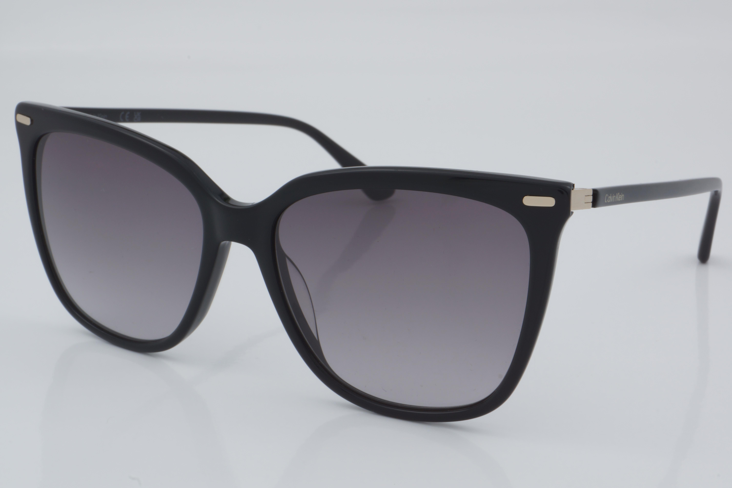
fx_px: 1525
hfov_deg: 27.0
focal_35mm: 75
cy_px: 244
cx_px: 366
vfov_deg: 18.2
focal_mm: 50
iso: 100
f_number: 32
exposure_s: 1/4
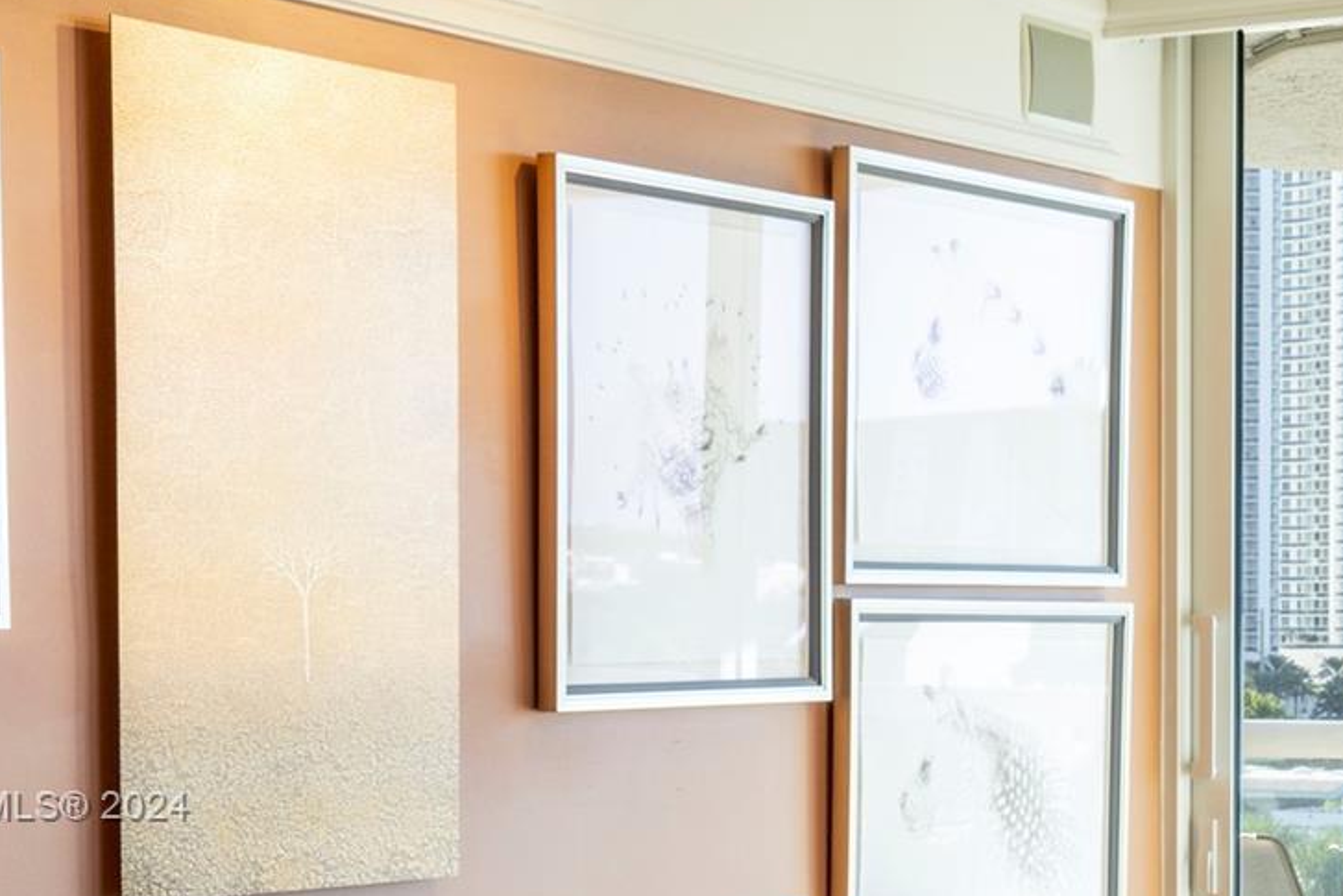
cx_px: 1075
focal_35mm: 88
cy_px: 809
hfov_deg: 22.8
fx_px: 3283
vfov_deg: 15.4
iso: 400
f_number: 9.5
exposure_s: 1/125
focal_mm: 40
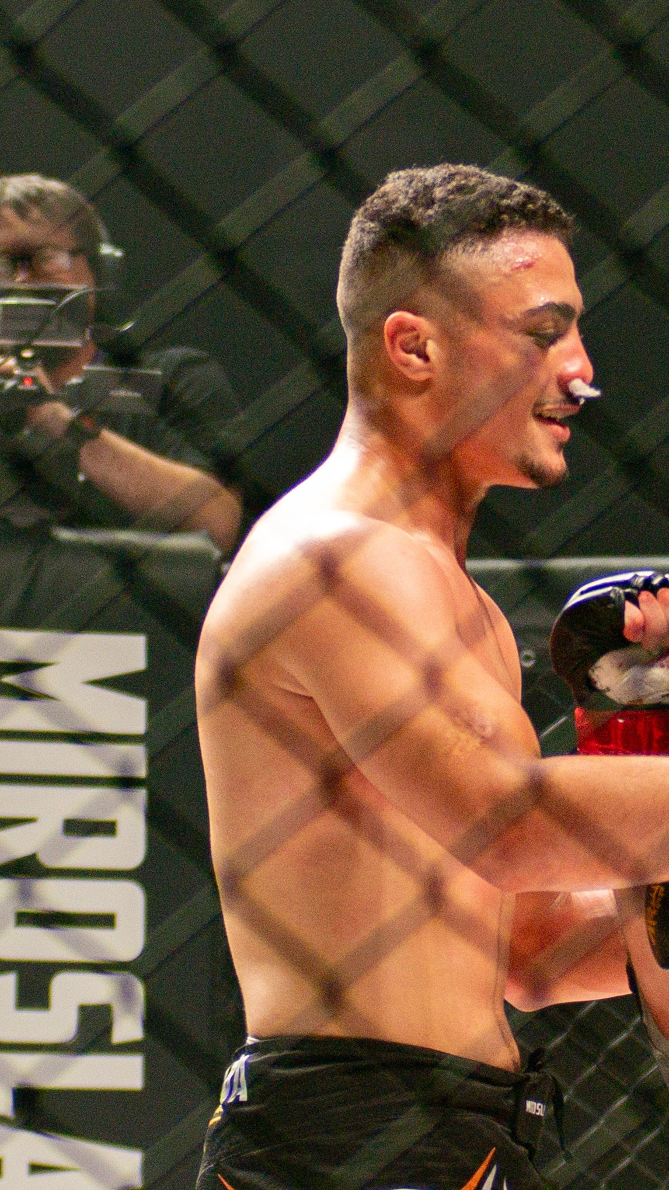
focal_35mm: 258
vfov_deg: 8.4
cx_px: 603
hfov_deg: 4.7
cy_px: 547
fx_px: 8138
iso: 2000
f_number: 4
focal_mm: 80
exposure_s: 1/640
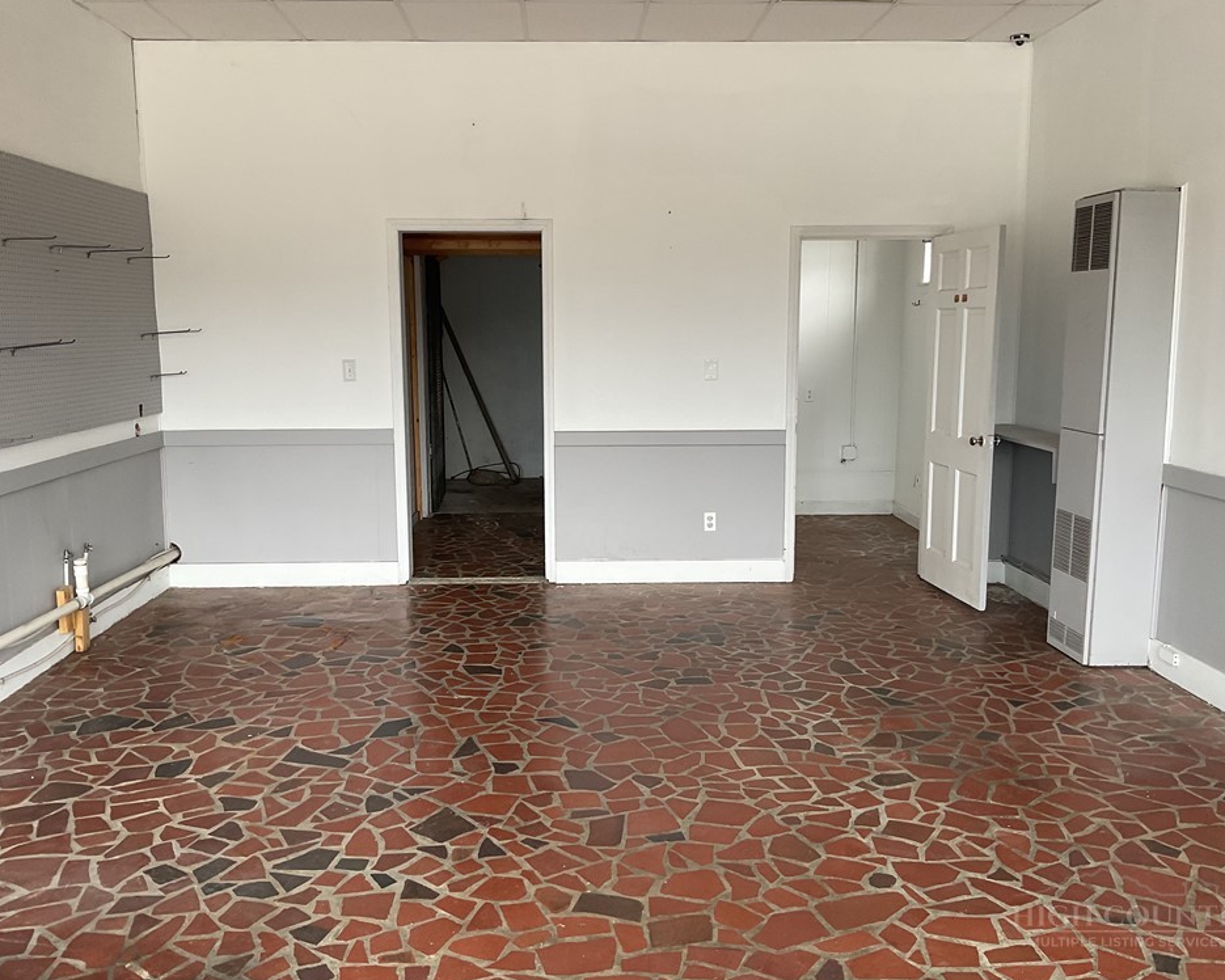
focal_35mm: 31
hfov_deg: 57.2
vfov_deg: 47.1
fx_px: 1124
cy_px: 483
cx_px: 597
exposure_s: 1/60
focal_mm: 3
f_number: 1.8
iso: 40
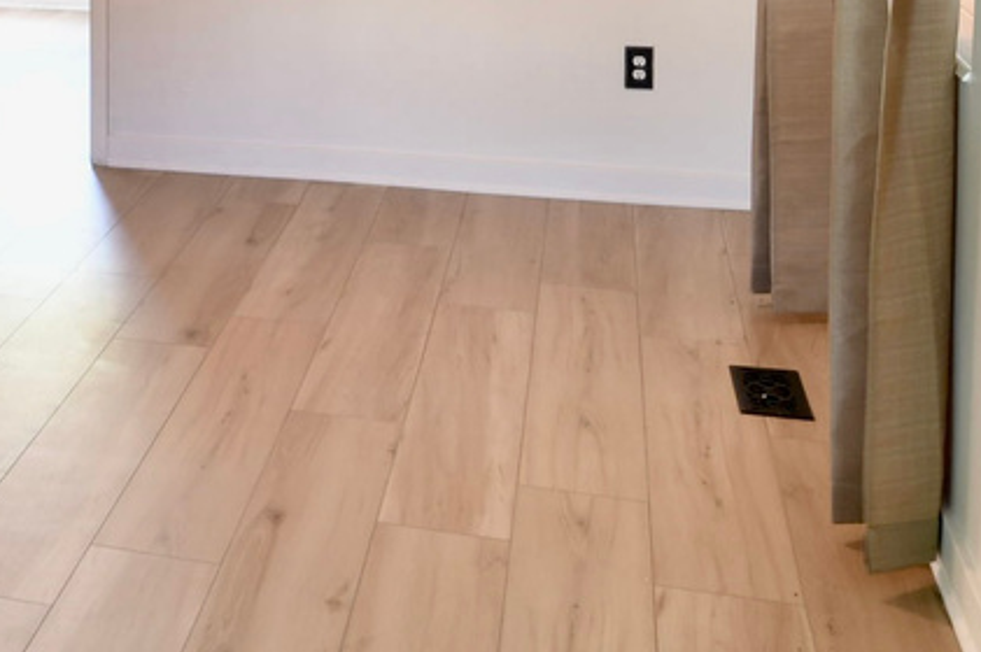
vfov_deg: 17.9
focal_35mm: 73
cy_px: -87
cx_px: -347
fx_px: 1988
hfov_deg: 23.8
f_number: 8
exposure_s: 1/1.6
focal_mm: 15
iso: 200
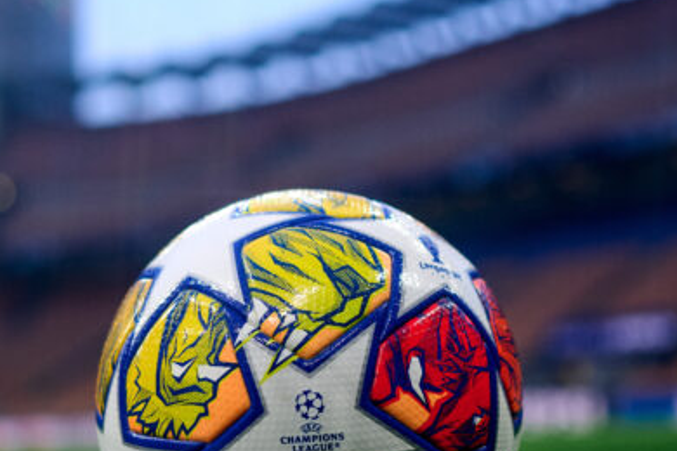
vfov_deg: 14.8
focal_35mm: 92
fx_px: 1730
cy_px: 138
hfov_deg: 22.1
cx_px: 319
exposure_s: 1/1250
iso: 250
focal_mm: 35
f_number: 1.8
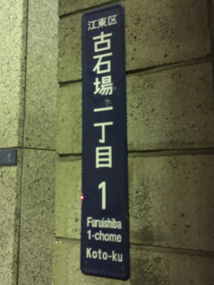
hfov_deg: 48.2
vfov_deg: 61.7
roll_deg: +0.6
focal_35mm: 29
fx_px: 239
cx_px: 107
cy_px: 142
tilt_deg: +8.2
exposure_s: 1/15
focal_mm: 4.15
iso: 640
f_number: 2.2
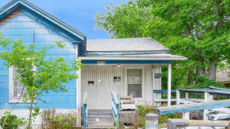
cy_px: 87
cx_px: 73
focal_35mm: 25
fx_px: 152
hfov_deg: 71.5
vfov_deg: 45.2
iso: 200
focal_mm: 10
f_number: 4
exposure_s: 1/320
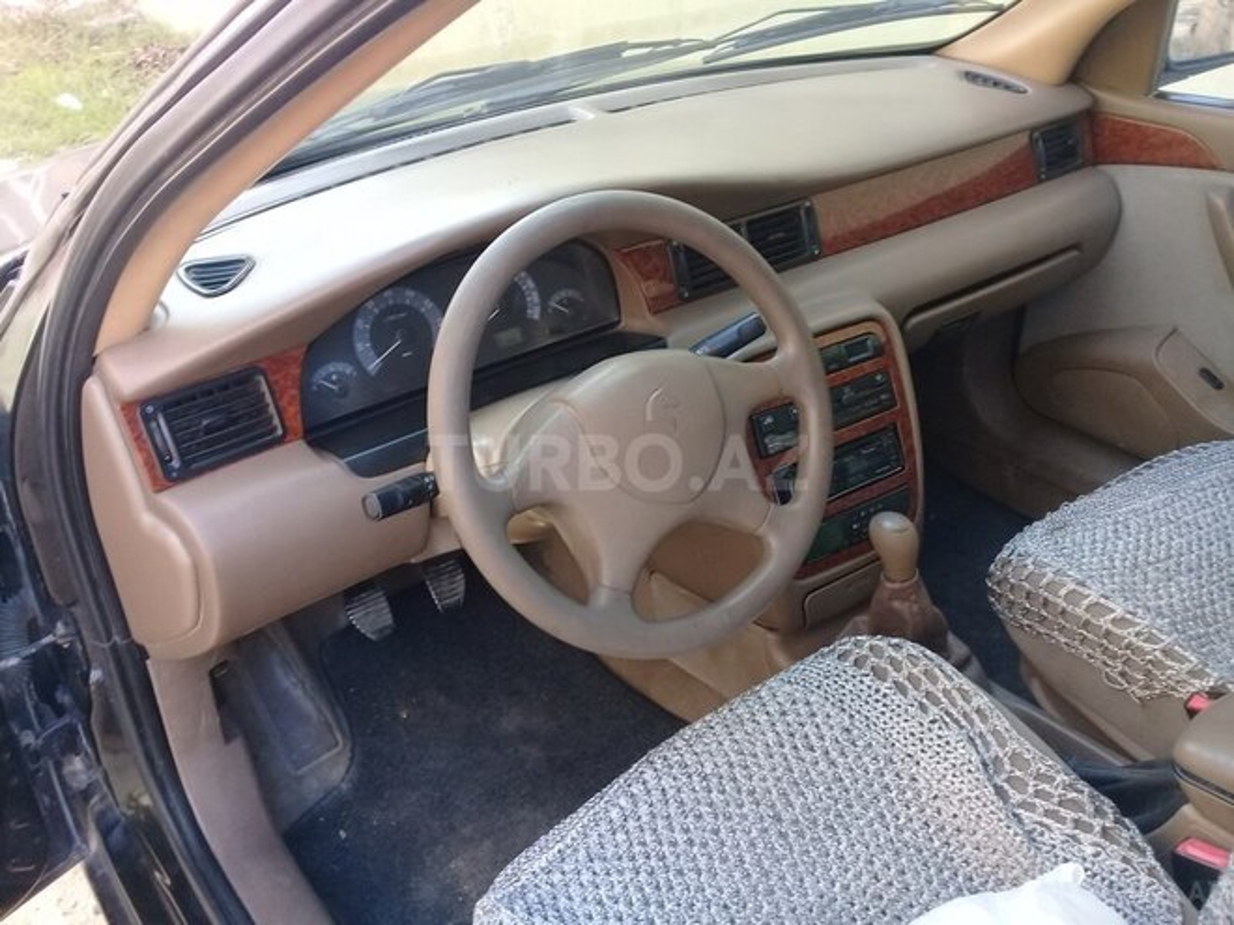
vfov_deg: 45.4
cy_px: 462
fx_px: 1105
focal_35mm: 31
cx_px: 617
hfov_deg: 58.4
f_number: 2.2
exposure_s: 1/50
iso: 64
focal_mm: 3.3
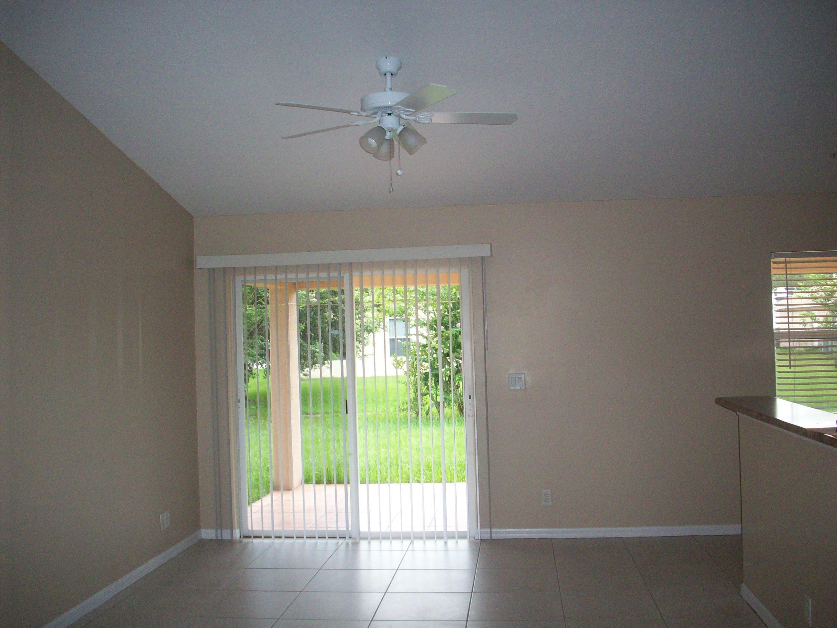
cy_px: 314
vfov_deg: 38.7
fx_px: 895
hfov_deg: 50.1
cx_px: 418
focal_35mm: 37
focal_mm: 6.2
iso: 200
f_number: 2.8
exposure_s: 1/194
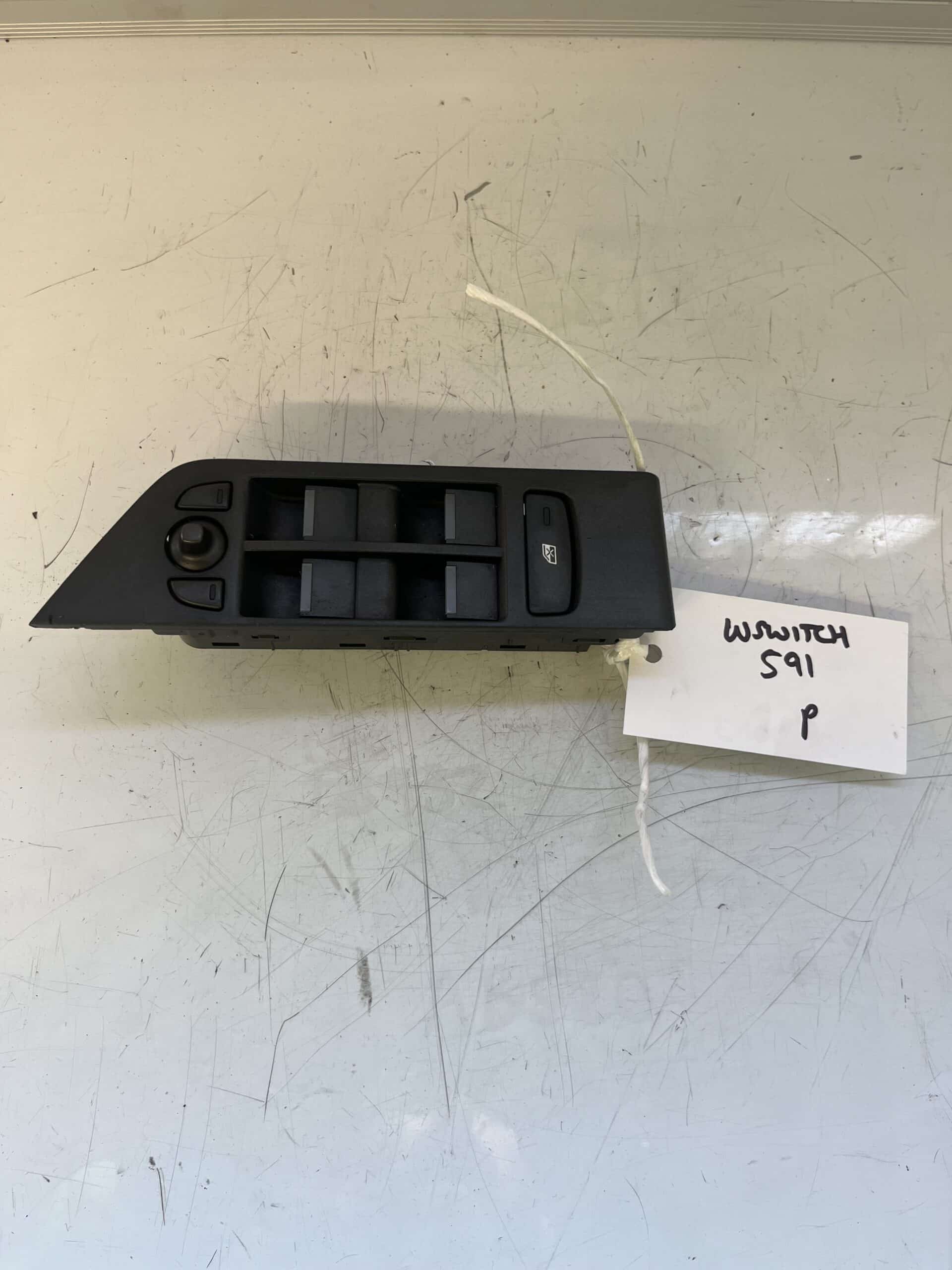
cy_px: 635
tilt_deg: -77.7
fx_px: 953
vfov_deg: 67.3
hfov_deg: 53.1
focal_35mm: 26
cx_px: 476
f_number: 1.6
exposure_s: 1/122
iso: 100
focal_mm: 5.1
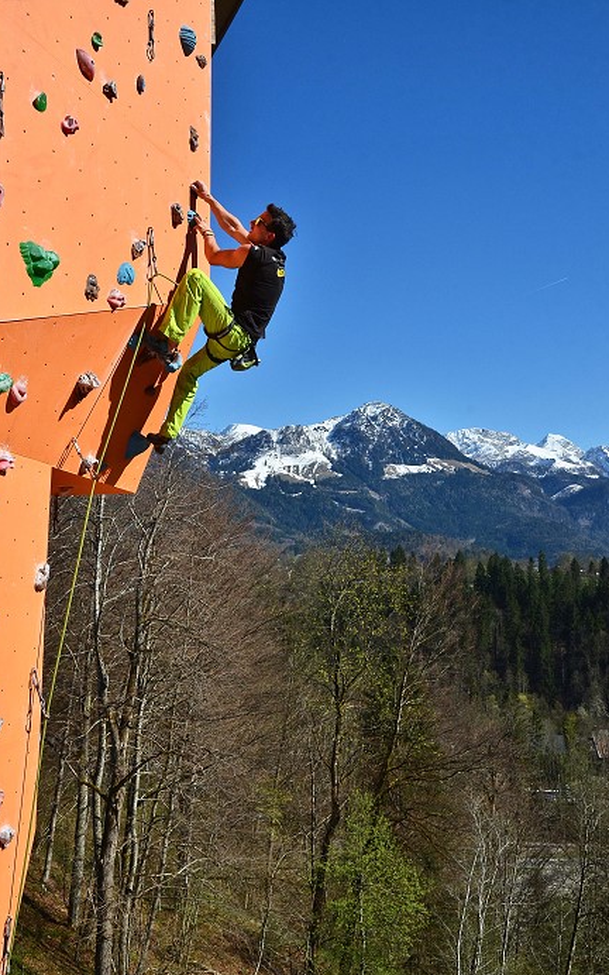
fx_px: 903
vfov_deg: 56.7
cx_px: 289
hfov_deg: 37.3
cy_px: 491
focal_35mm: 34
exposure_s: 1/500
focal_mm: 22
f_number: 11
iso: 320
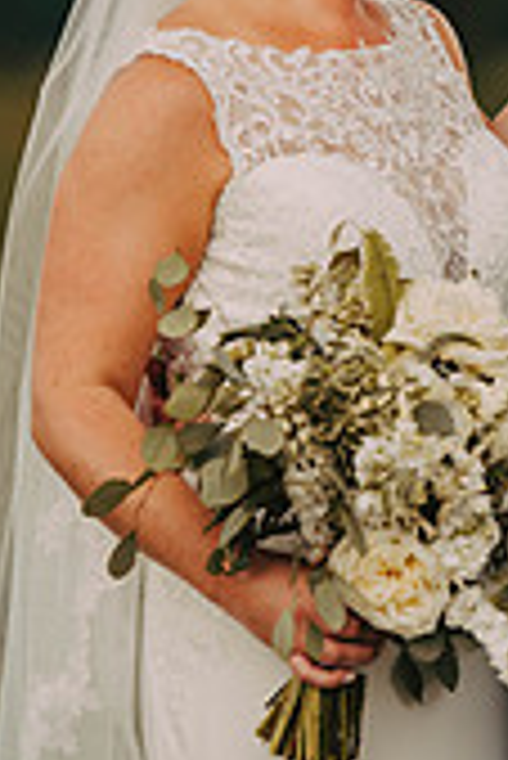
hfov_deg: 3.6
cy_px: 175
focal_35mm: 386
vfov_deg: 5.3
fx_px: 8153
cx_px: 544
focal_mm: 145
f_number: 2.8
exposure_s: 1/1000
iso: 200
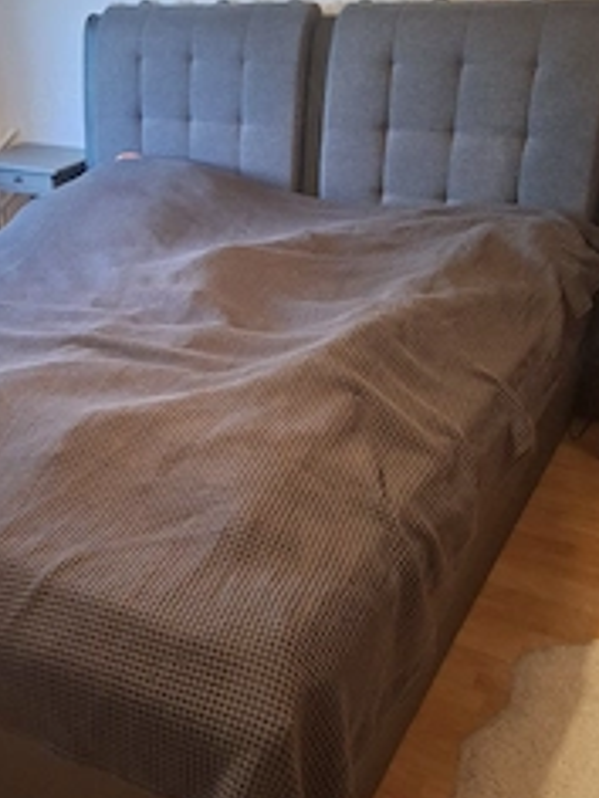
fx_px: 900
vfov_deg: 47.9
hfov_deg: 35.9
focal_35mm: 39
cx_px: 142
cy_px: 389
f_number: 1.8
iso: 400
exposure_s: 1/25
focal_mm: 5.54
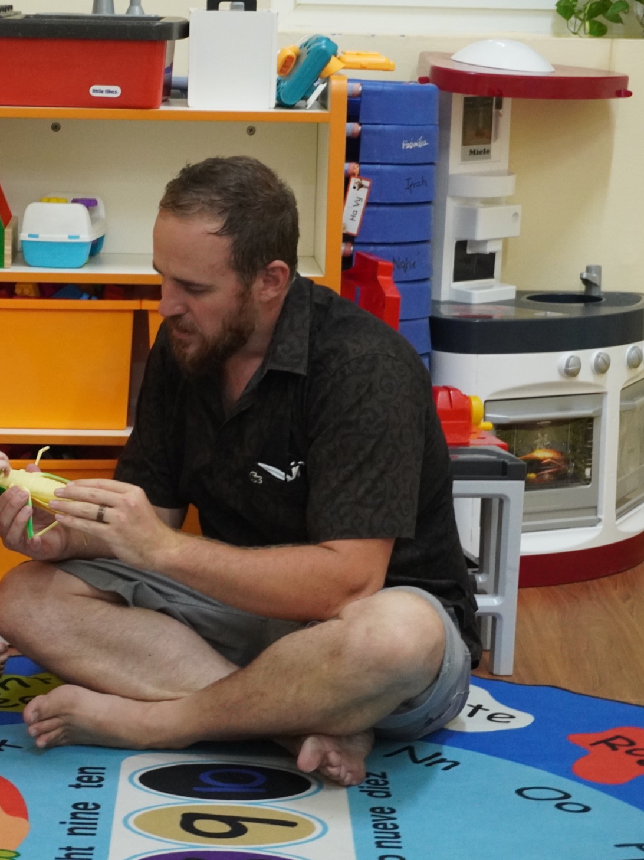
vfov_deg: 18.4
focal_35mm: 107
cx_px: 95
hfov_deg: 13.8
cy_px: 432
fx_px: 2649
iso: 3200
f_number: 5.6
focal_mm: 49
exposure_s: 1/90
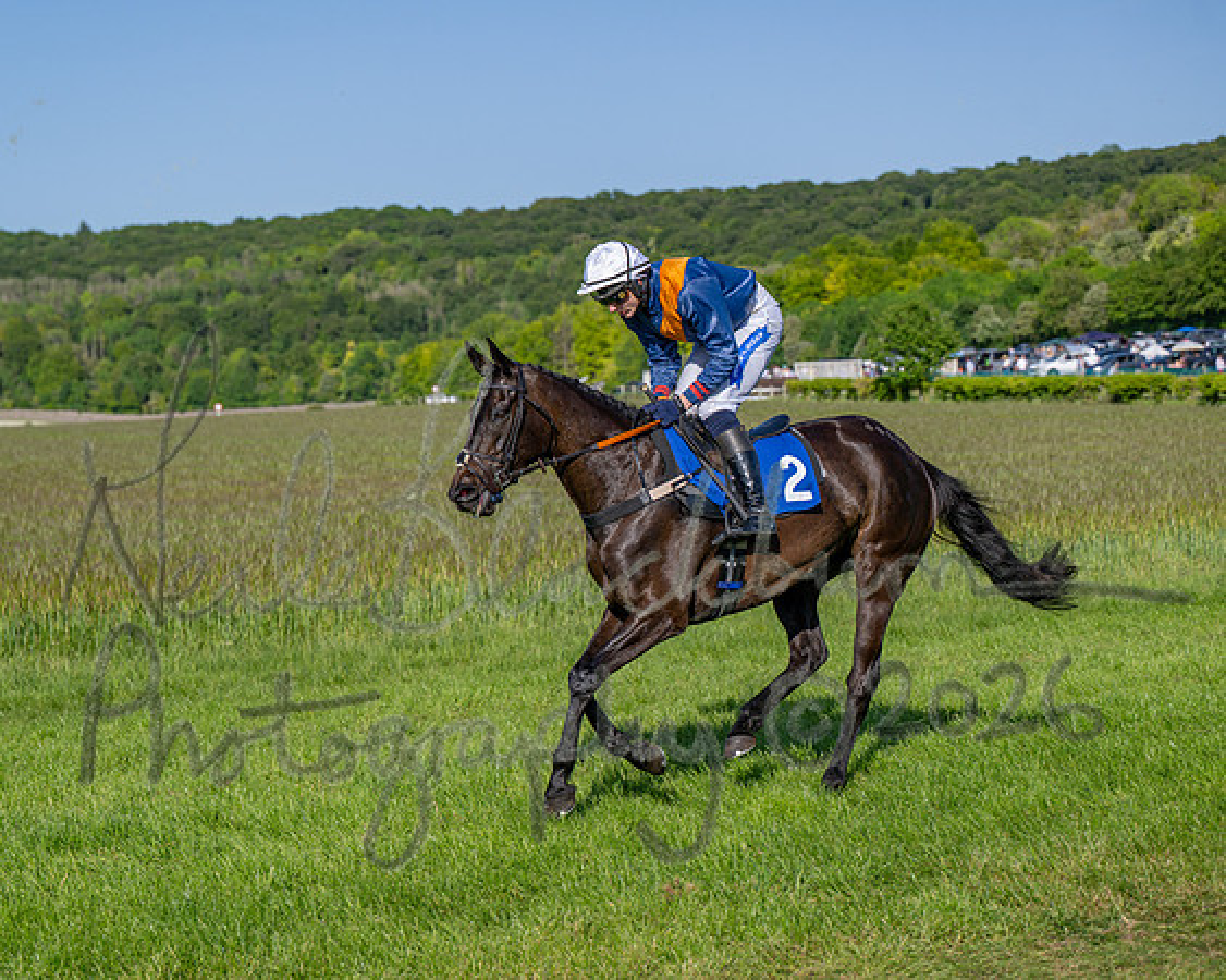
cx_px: 613
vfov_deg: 19.4
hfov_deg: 24.2
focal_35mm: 79
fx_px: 2861
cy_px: 490
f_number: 4
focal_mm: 70
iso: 200
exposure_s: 1/2500
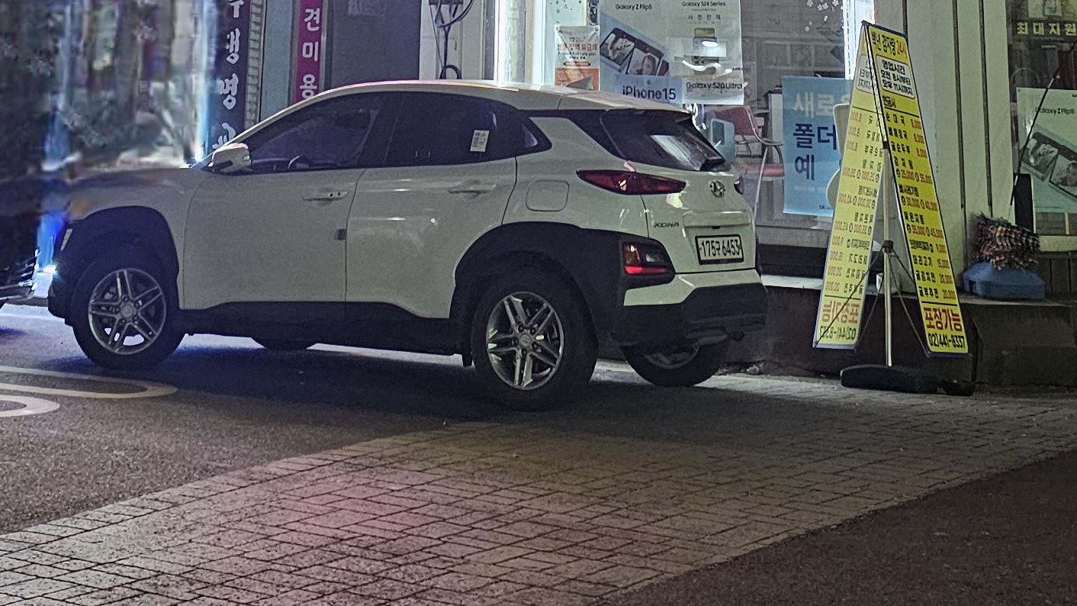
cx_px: 465
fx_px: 2027
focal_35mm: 71
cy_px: -495
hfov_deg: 29.7
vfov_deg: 14.8
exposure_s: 1/60.2
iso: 640
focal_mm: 6.3
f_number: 1.7
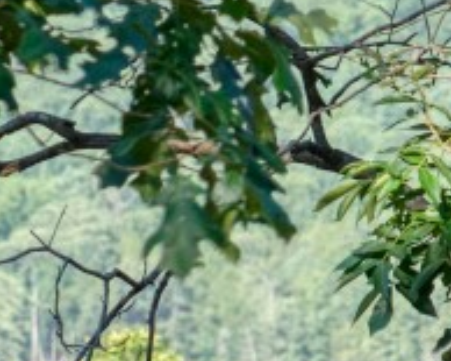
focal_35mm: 705
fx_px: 9406
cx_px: -65
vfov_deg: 2.2
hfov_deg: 2.7
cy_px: 215
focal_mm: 95
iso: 320
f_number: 4
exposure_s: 1/160
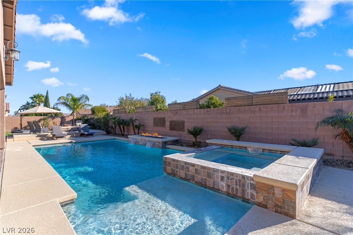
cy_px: 118
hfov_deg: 93.3
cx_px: 176
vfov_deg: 70.4
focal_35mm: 17
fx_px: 167
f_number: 8
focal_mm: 17
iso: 400
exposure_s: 1/1000
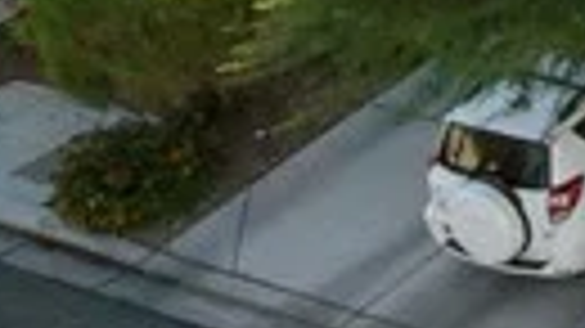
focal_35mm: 206
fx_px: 3194
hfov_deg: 7.6
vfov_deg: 5.5
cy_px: -719
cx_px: 2268
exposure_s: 1/240
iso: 320
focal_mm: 12.29
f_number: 2.8
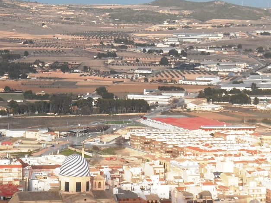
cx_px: 62
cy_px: 203
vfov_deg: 9.6
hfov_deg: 12.9
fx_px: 1198
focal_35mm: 153
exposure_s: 1/350
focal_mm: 8.2
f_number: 3.8
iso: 80
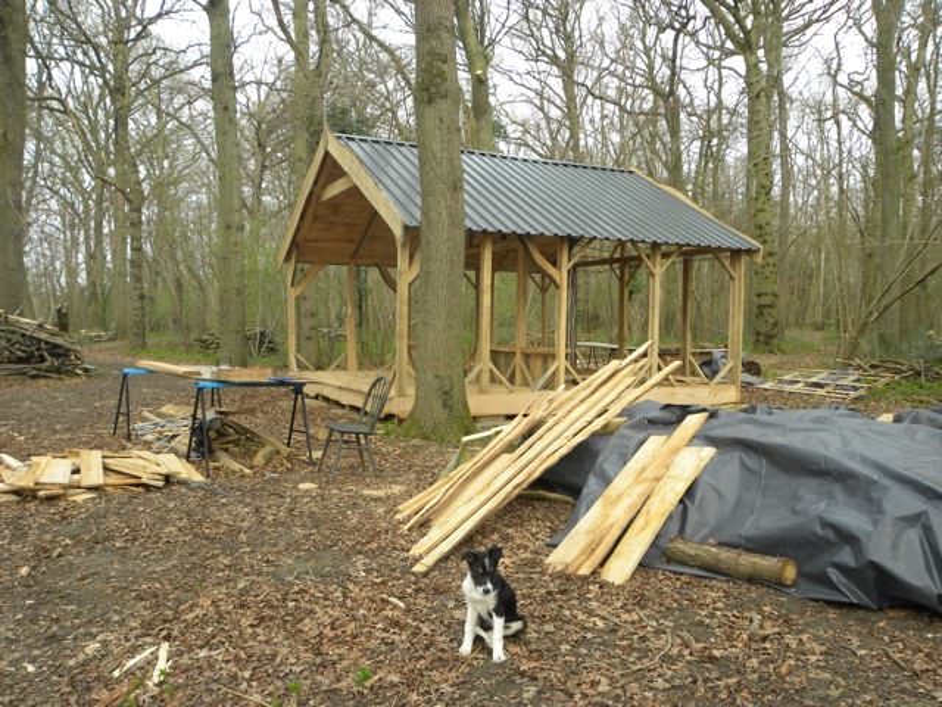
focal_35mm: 29
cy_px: 354
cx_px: 471
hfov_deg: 61.7
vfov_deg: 48.2
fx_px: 789
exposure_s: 1/110
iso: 64
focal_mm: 5.2
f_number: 3.5
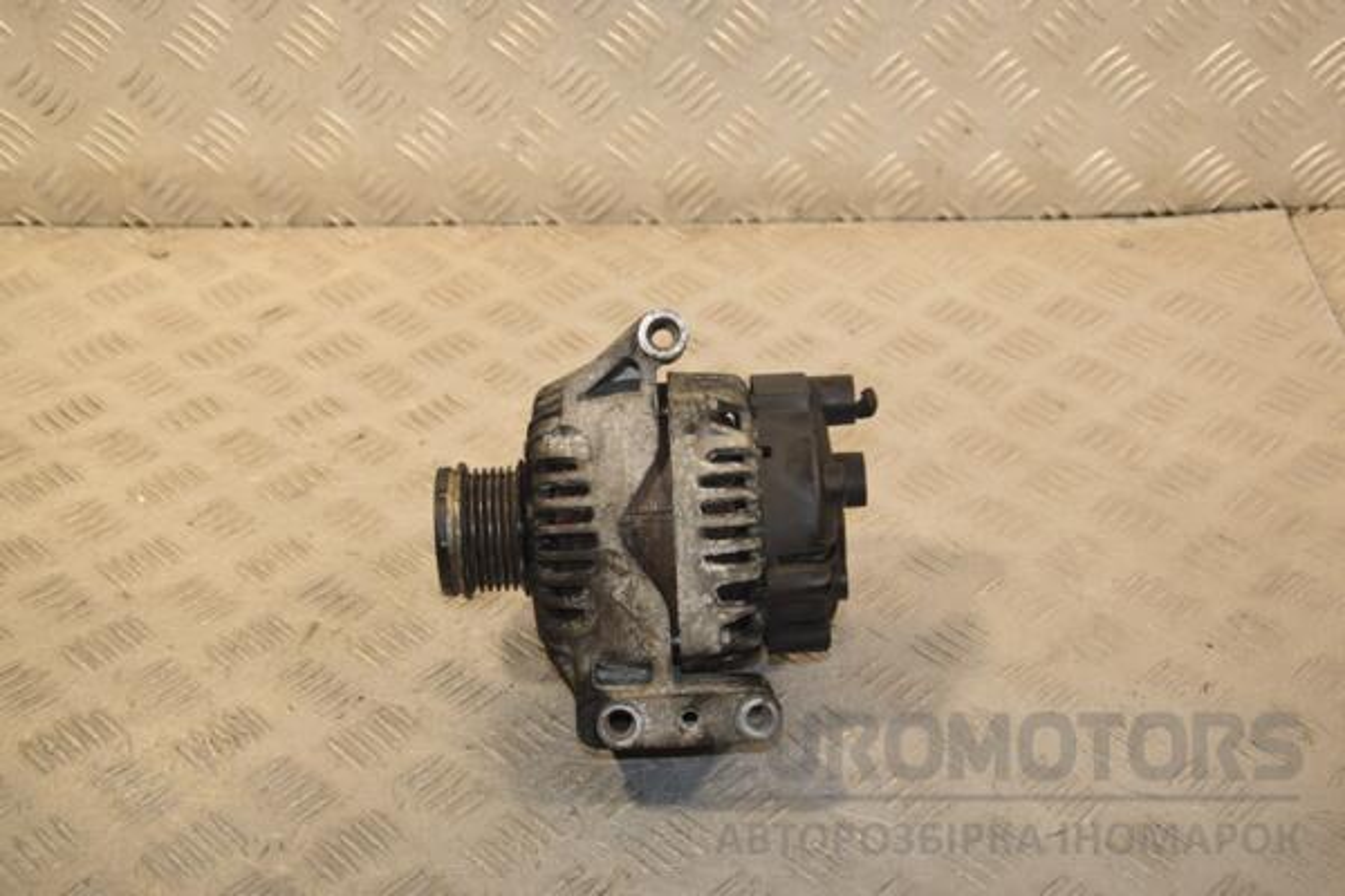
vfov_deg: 23.8
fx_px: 2129
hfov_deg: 35.1
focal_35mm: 57
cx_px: 672
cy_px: 448
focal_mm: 38
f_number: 6.3
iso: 800
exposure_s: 1/200
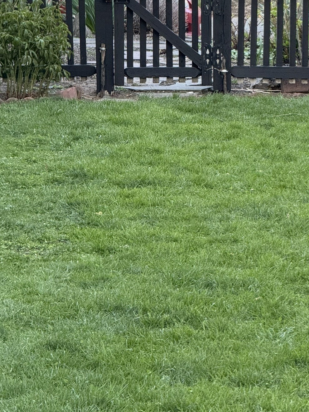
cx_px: 225
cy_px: 119
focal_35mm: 186
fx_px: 2213
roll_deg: +1.7
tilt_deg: -5.2
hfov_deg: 8.0
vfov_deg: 10.6
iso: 200
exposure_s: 1/99
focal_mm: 15.66
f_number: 2.8
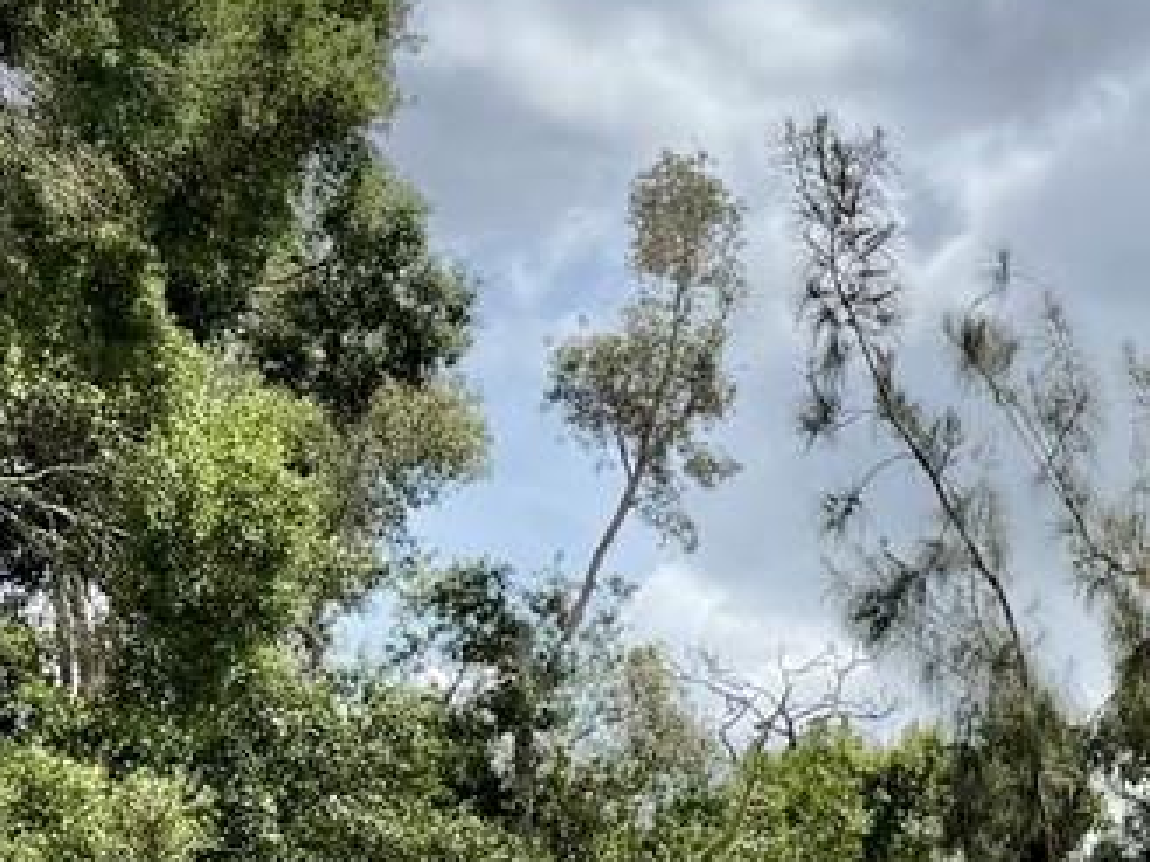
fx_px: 3887
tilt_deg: +2.2
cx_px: 1886
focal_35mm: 117
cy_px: 1384
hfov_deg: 15.2
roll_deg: +1.4
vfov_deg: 12.0
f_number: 1.78
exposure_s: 1/6711
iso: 80
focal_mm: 6.76
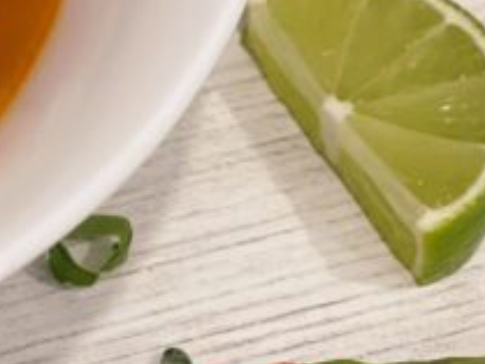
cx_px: -51
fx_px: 3224
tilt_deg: -42.4
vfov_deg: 6.4
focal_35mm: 230
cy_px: -108
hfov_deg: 8.5
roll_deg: -6.6
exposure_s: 1/100
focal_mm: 7.5
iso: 200
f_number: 2.2
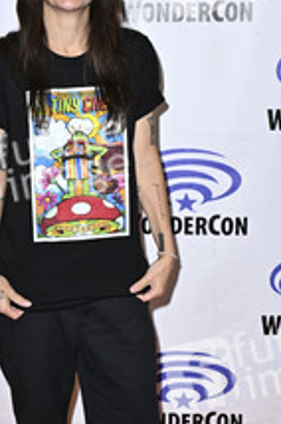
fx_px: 834
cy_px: 267
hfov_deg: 19.0
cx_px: 85
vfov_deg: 28.4
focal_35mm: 71
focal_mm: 38
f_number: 5.6
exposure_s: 1/200
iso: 1250
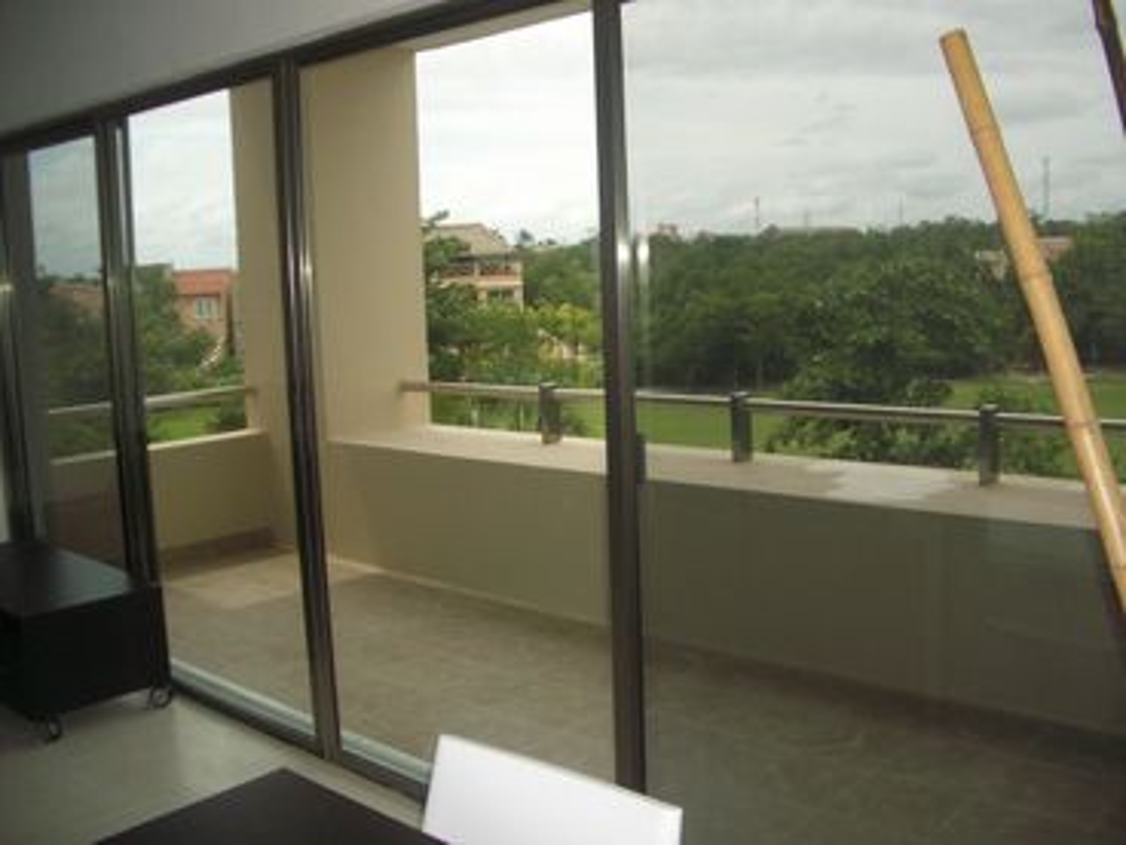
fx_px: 1138
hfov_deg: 52.6
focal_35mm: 35
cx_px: 563
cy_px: 422
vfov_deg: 40.7
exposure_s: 1/1250
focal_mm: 5.8
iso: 100
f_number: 2.6
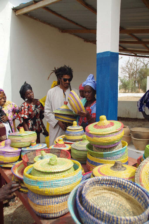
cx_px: 74
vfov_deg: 57.2
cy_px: 112
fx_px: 205
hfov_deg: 40.0
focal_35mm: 33
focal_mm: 22
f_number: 5.6
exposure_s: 1/1000
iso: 640
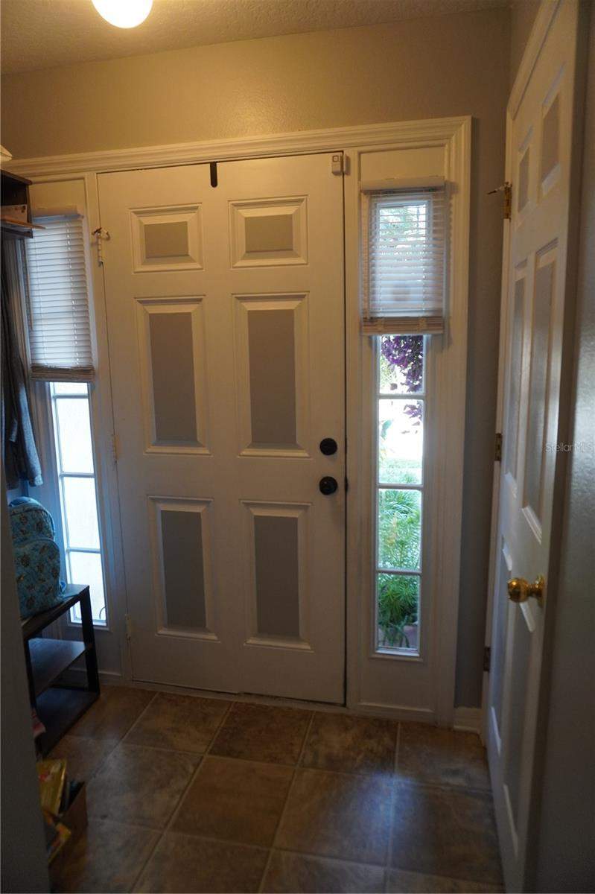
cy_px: 447
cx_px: 298
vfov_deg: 73.8
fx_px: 595
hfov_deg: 53.1
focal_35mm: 24
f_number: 4
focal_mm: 16
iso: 1000
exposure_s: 1/160
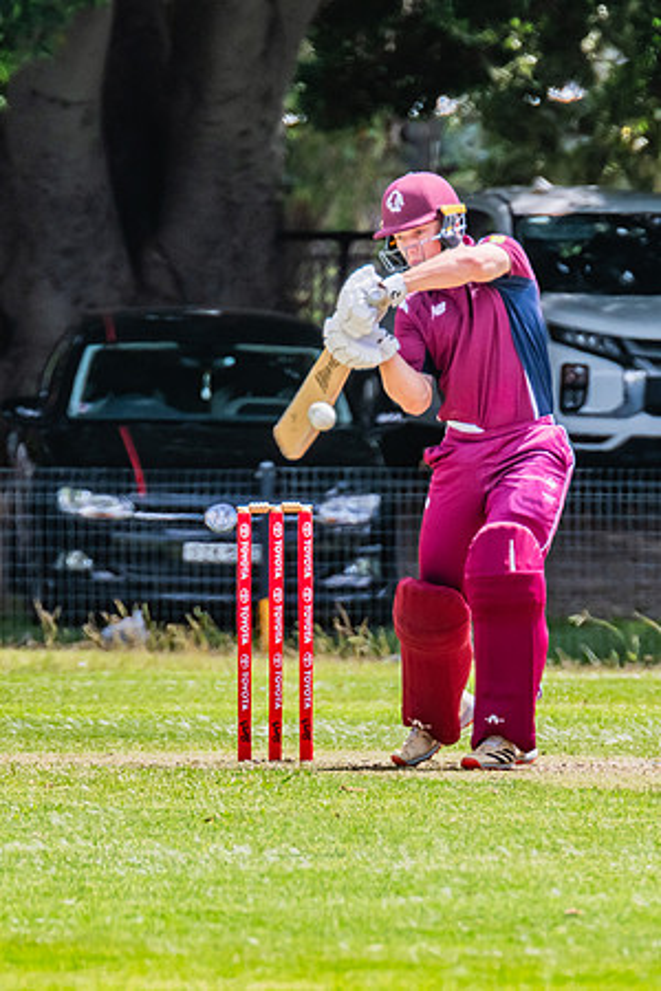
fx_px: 31669
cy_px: 507
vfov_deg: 1.8
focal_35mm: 1150
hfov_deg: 1.2
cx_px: 465
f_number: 11
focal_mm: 600
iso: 800
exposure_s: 1/800
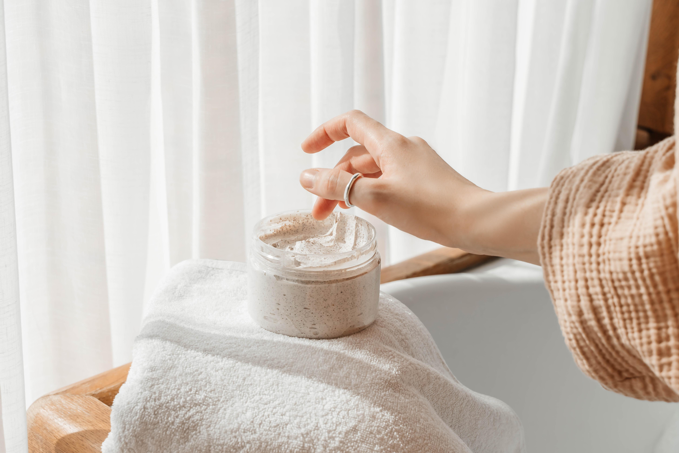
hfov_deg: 27.0
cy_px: 226
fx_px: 1414
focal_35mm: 75
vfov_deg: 18.2
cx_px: 340
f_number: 7.1
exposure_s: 1/400
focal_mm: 75
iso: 125
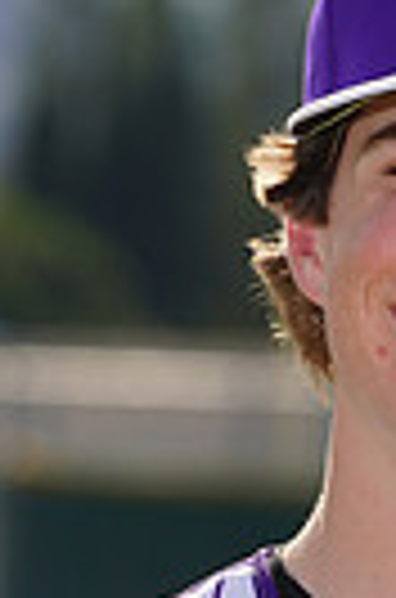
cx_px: 452
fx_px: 17929
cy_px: 895
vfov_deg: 1.9
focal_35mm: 1081
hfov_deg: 1.3
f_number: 9
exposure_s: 1/250
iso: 100
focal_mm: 247
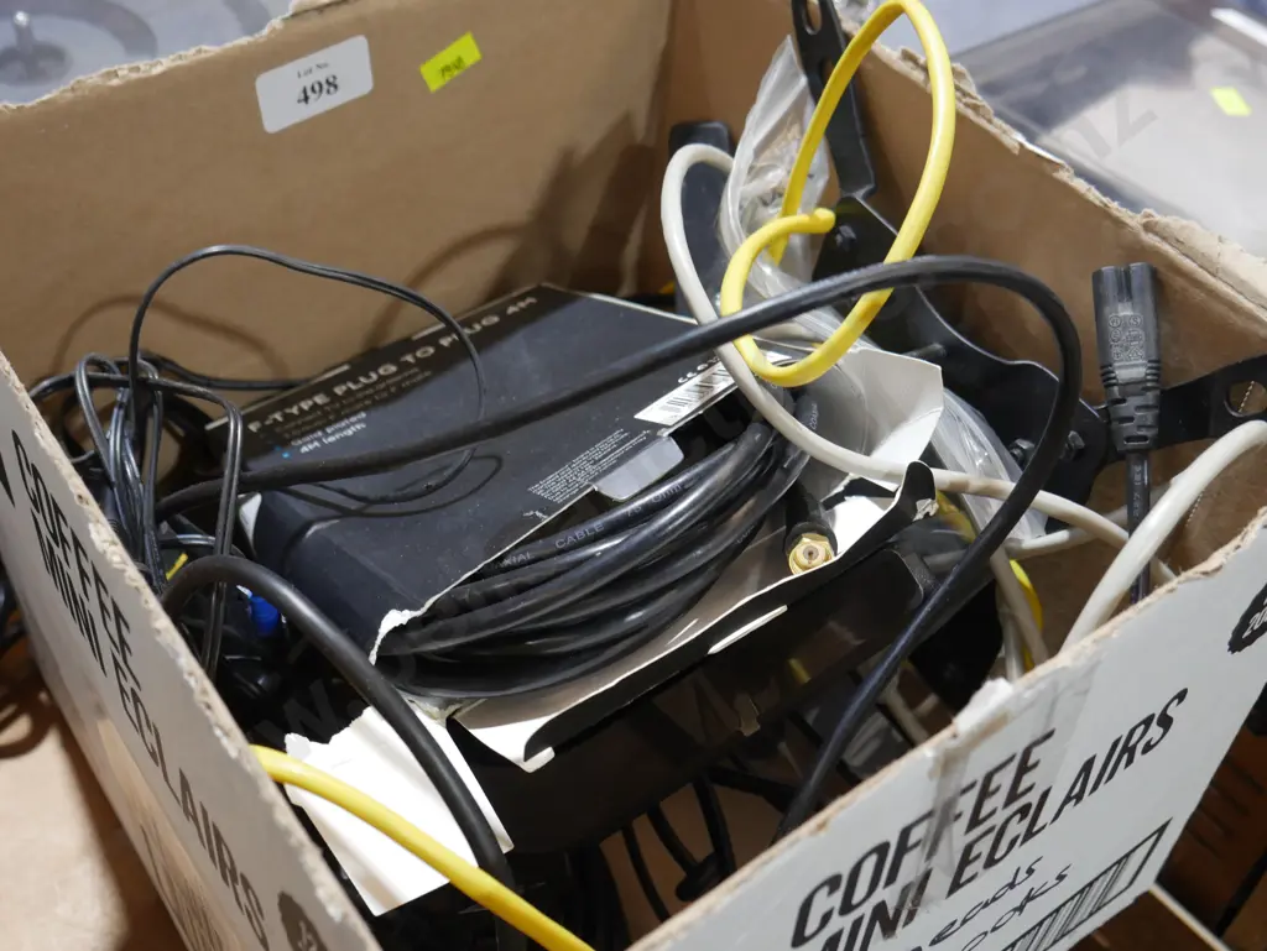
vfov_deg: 32.9
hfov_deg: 42.9
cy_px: 476
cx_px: 634
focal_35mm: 44
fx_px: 1611
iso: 800
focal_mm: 22
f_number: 4.7
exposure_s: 1/60
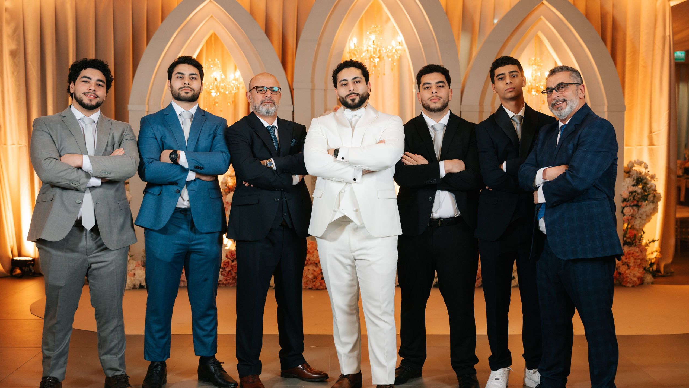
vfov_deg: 25.4
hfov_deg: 43.7
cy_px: 206
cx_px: 344
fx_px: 859
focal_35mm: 47
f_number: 2.8
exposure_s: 1/200
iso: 400
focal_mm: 44
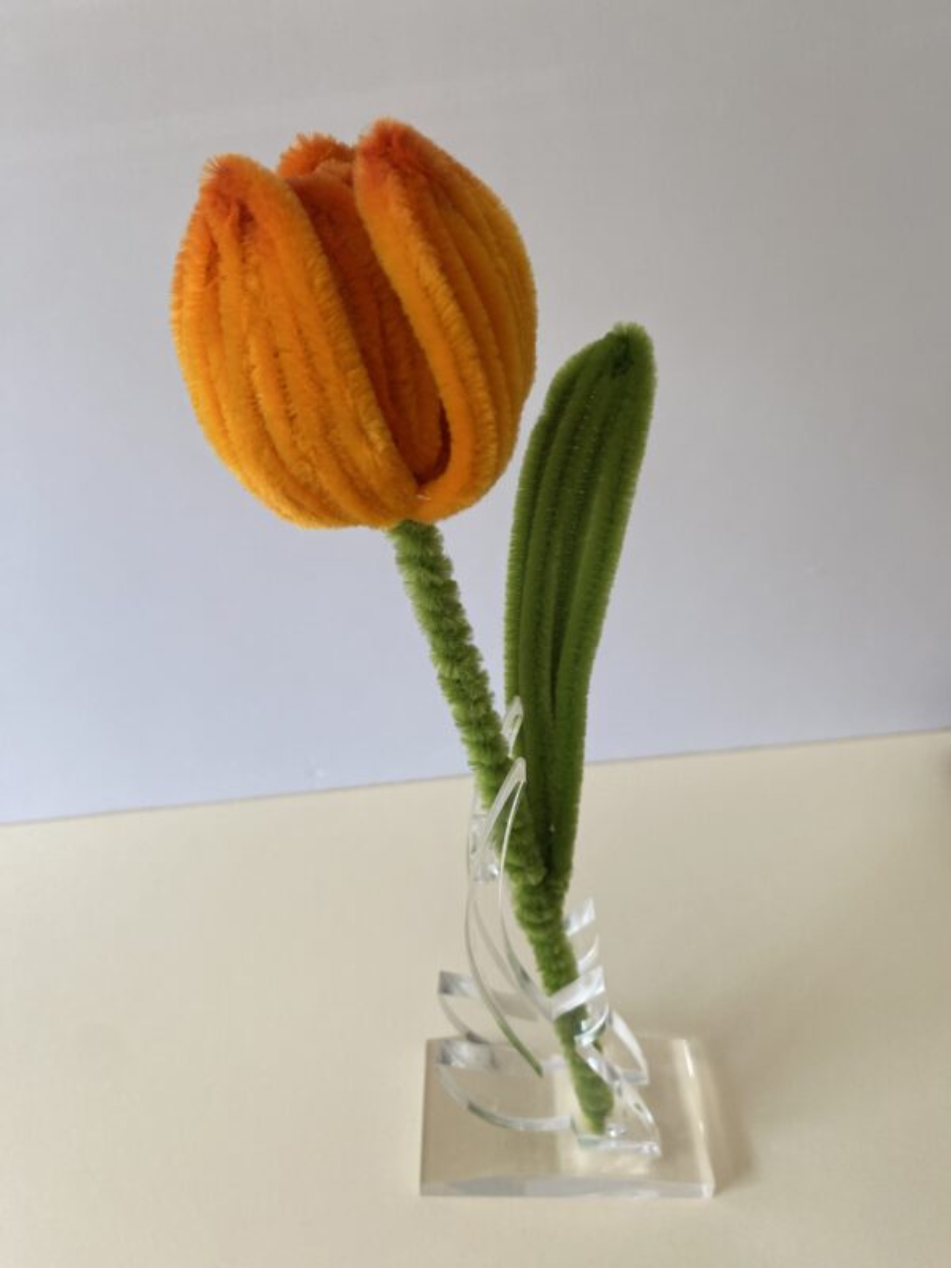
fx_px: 952
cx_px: 476
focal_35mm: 26
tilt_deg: -31.7
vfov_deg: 67.3
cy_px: 634
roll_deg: -0.9
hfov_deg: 53.1
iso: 125
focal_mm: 4.25
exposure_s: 1/114
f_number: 1.8
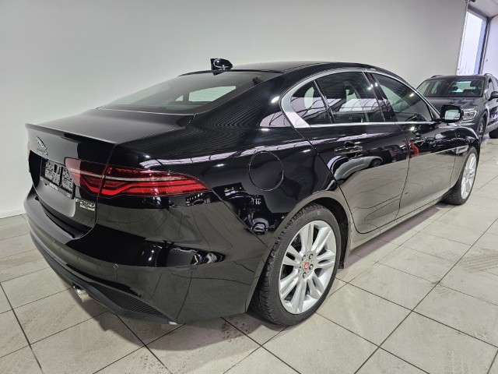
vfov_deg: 58.9
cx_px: 249
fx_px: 331
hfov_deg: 73.9
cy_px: 187
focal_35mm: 23
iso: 160
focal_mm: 6.3
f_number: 1.7
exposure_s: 1/100
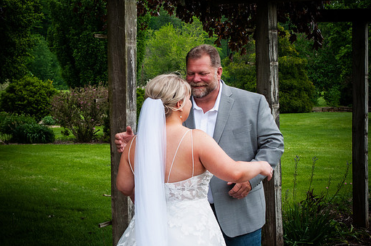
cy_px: 126
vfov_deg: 14.6
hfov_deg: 21.8
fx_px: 963
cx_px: 179
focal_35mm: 94
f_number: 8
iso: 200
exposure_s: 1/250
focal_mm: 55
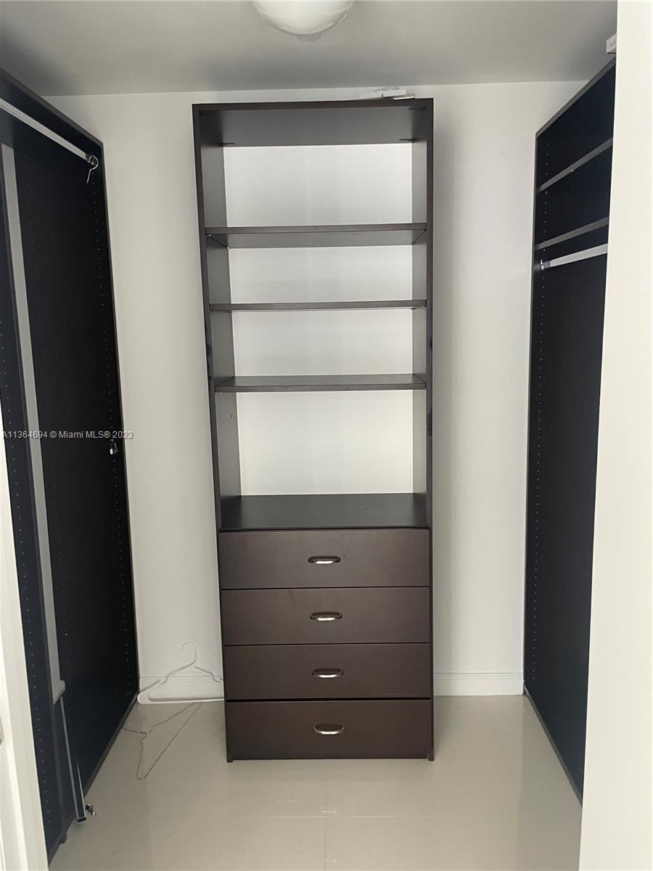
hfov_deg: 53.1
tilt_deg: -8.1
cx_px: 326
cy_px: 436
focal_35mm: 26
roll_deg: +2.5
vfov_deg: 67.3
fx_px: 654
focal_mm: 4.2
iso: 320
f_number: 1.6
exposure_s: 1/60
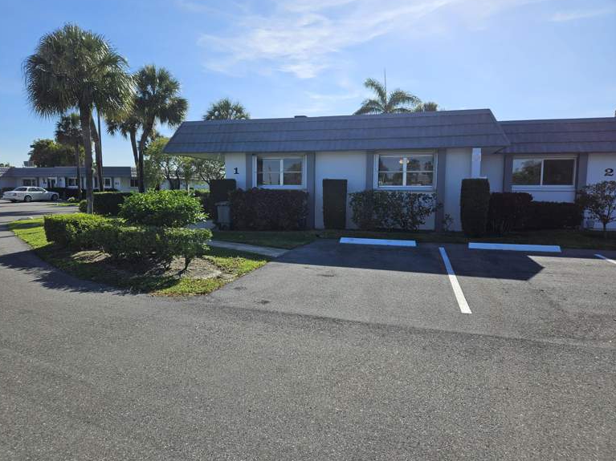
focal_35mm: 24
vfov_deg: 56.8
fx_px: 427
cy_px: 228
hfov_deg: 71.6
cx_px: 297
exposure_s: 1/2234
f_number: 1.8
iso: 25
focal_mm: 5.4
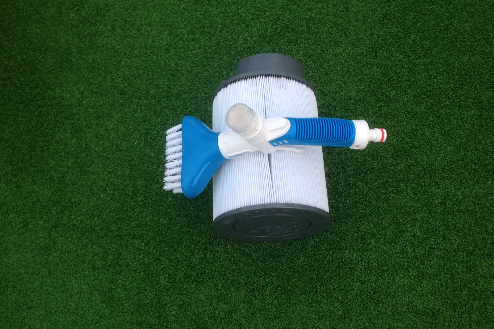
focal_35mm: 35
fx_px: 480
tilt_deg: -65.8
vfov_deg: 37.8
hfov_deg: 54.4
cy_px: 152
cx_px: 251
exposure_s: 1/315
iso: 50
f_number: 2.4
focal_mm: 4.12
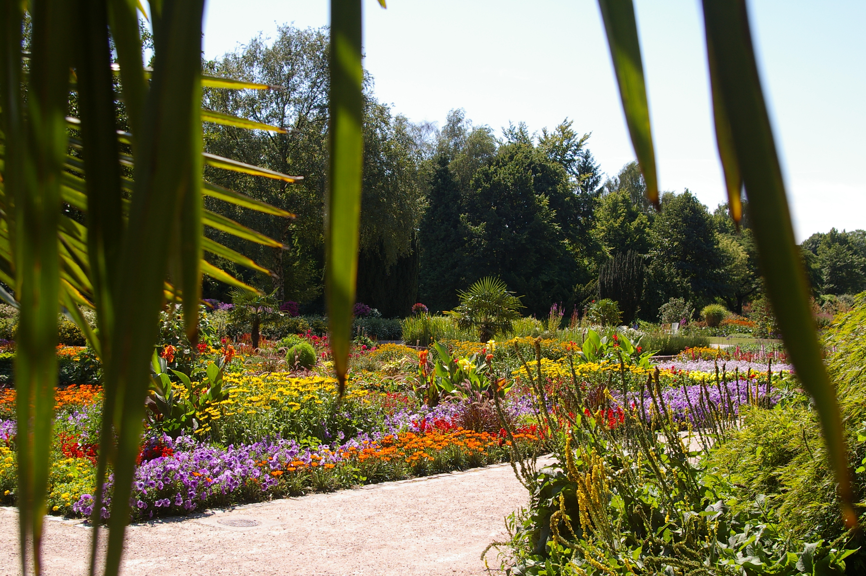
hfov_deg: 46.4
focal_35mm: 42
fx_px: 1009
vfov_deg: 31.8
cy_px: 288
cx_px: 433
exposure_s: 1/250
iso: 200
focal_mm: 28
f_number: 8
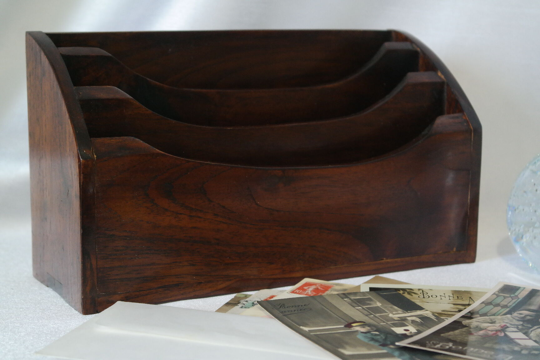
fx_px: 1035
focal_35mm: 69
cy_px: 180
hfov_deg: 29.2
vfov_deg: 19.7
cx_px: 270
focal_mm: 45
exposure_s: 1/30
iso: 1600
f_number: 5.6
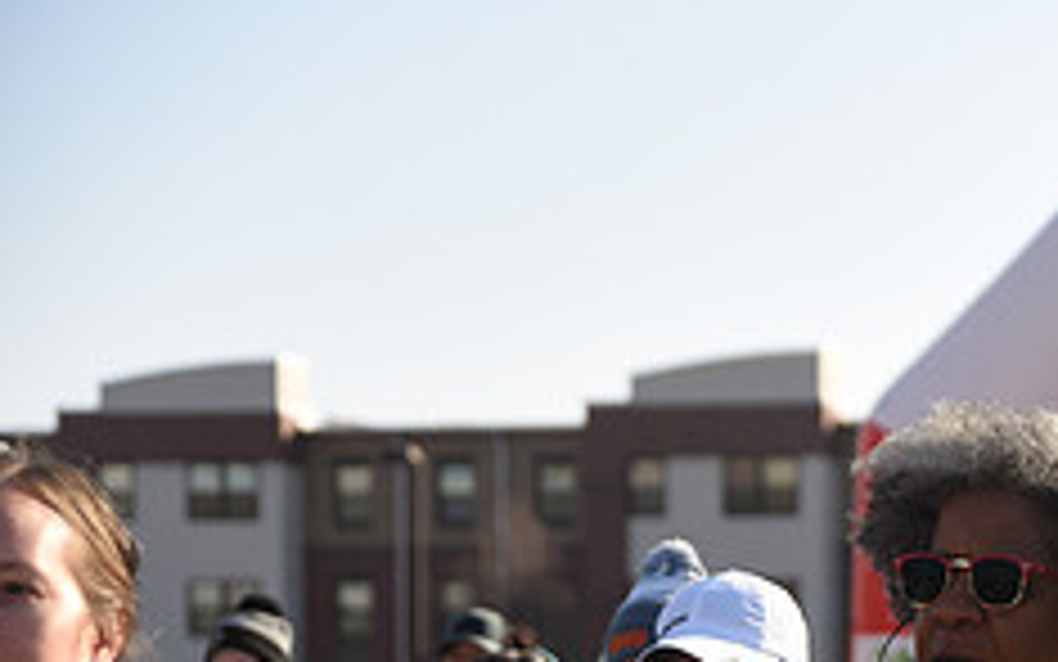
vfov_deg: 9.8
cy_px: 867
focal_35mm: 131
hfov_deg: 15.4
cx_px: 1279
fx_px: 3778
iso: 100
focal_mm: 52
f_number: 2.8
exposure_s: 1/1250
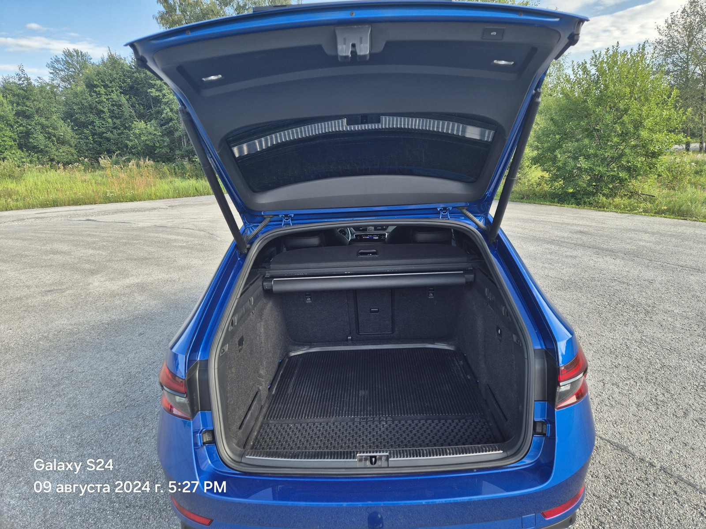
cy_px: 264
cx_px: 353
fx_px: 469
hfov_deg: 73.9
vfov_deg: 58.9
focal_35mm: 23
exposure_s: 1/540
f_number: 1.8
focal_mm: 5.4
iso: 25
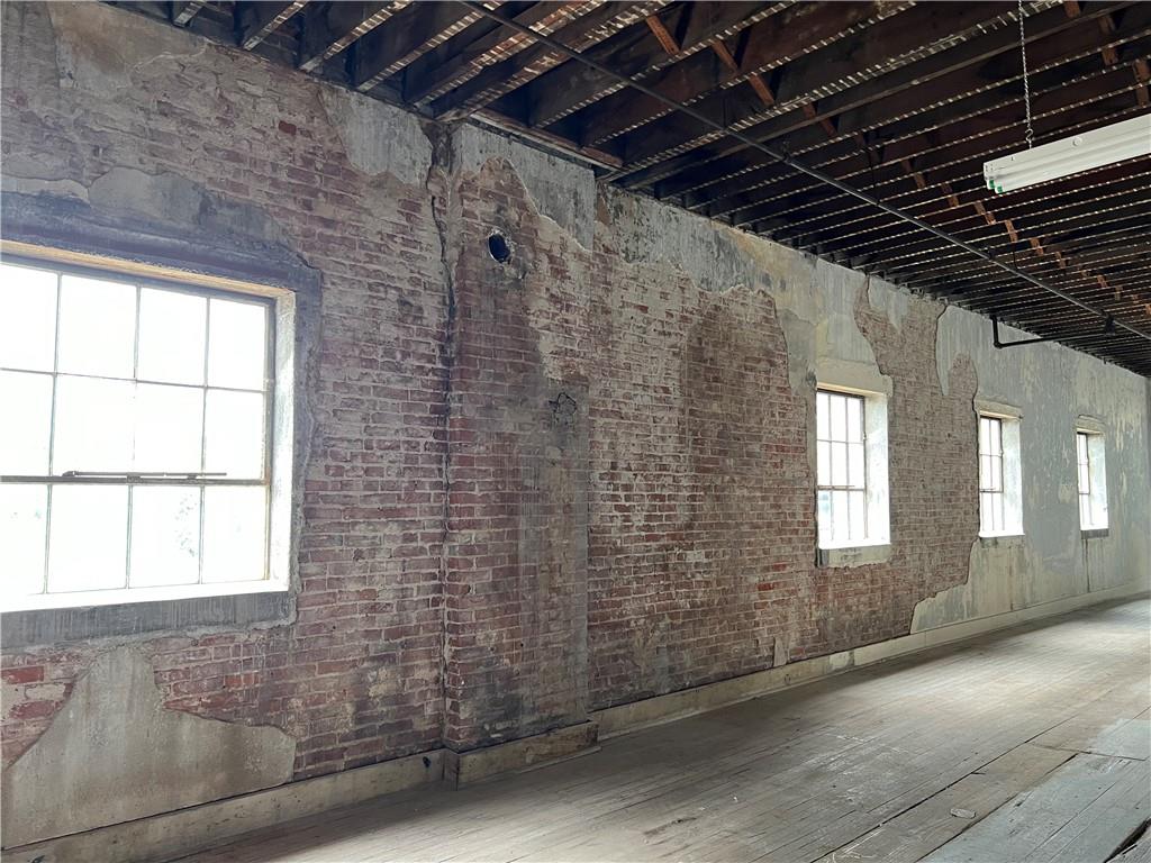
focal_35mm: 26
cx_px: 576
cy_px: 432
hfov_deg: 67.3
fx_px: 865
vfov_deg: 53.1
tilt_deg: +5.5
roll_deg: +0.9
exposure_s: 1/80
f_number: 1.5
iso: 125
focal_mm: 5.7
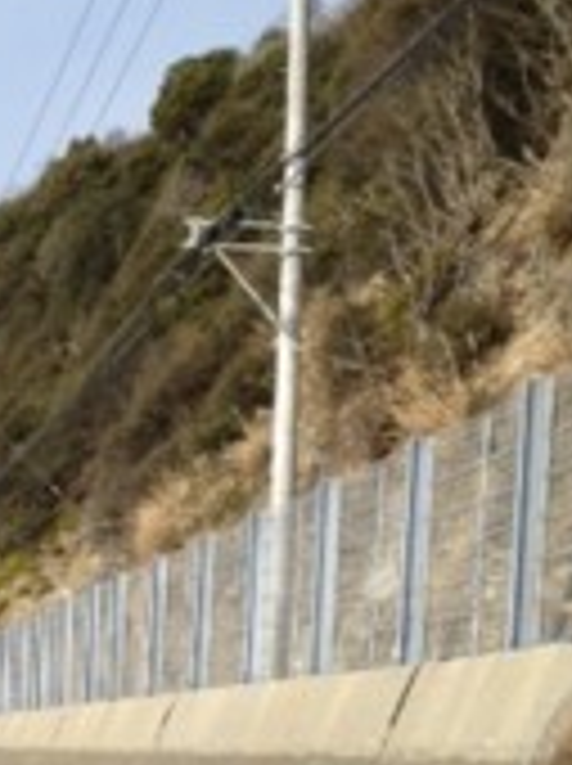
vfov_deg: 17.6
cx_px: -227
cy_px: 1066
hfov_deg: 13.7
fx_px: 2275
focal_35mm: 103
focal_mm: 4.28
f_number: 2.4
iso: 50
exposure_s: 1/1346
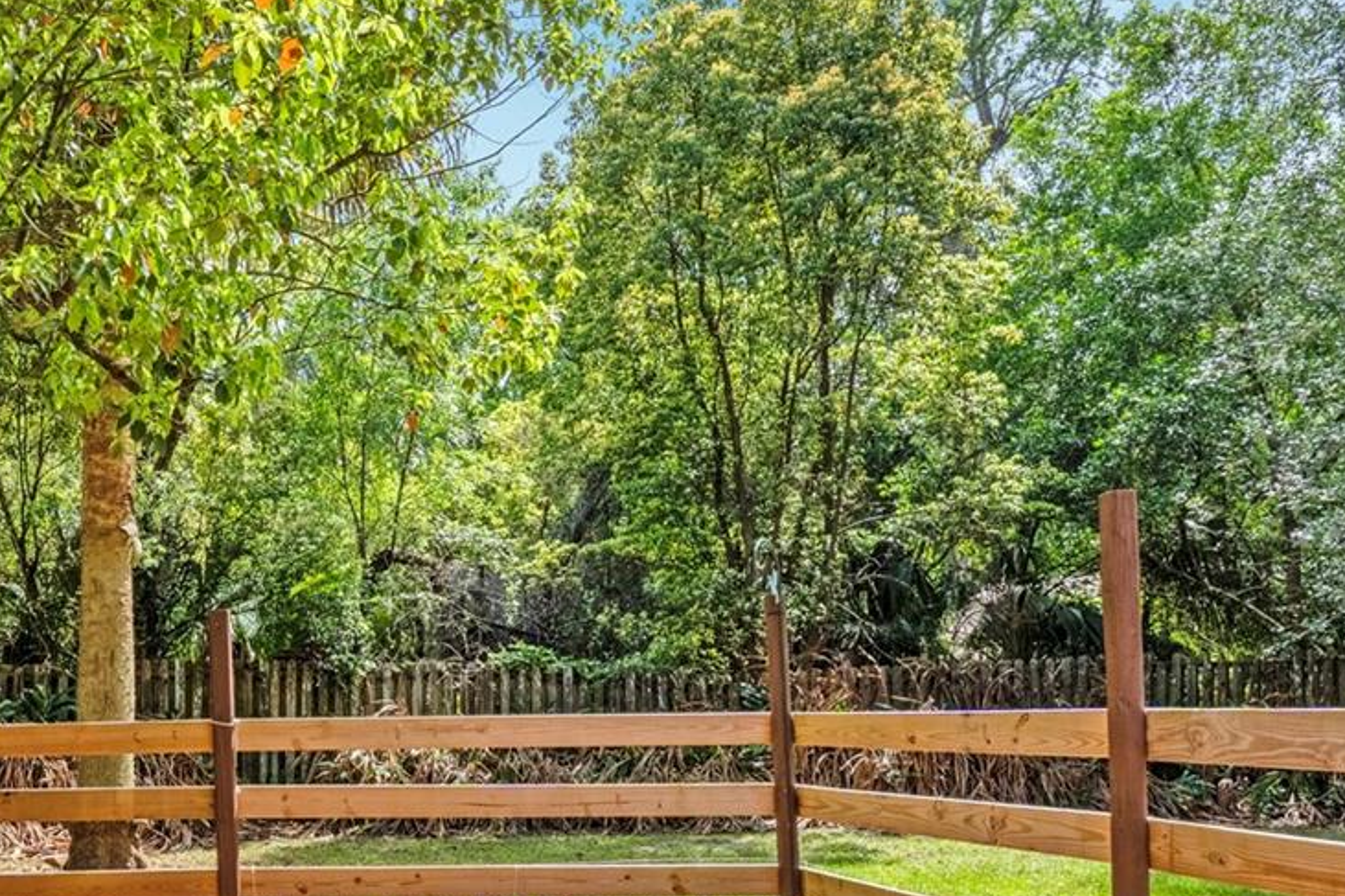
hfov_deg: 49.6
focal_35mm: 36
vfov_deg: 34.6
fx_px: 1348
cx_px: 248
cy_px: 813
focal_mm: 11
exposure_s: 1/2500
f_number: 9
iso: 250
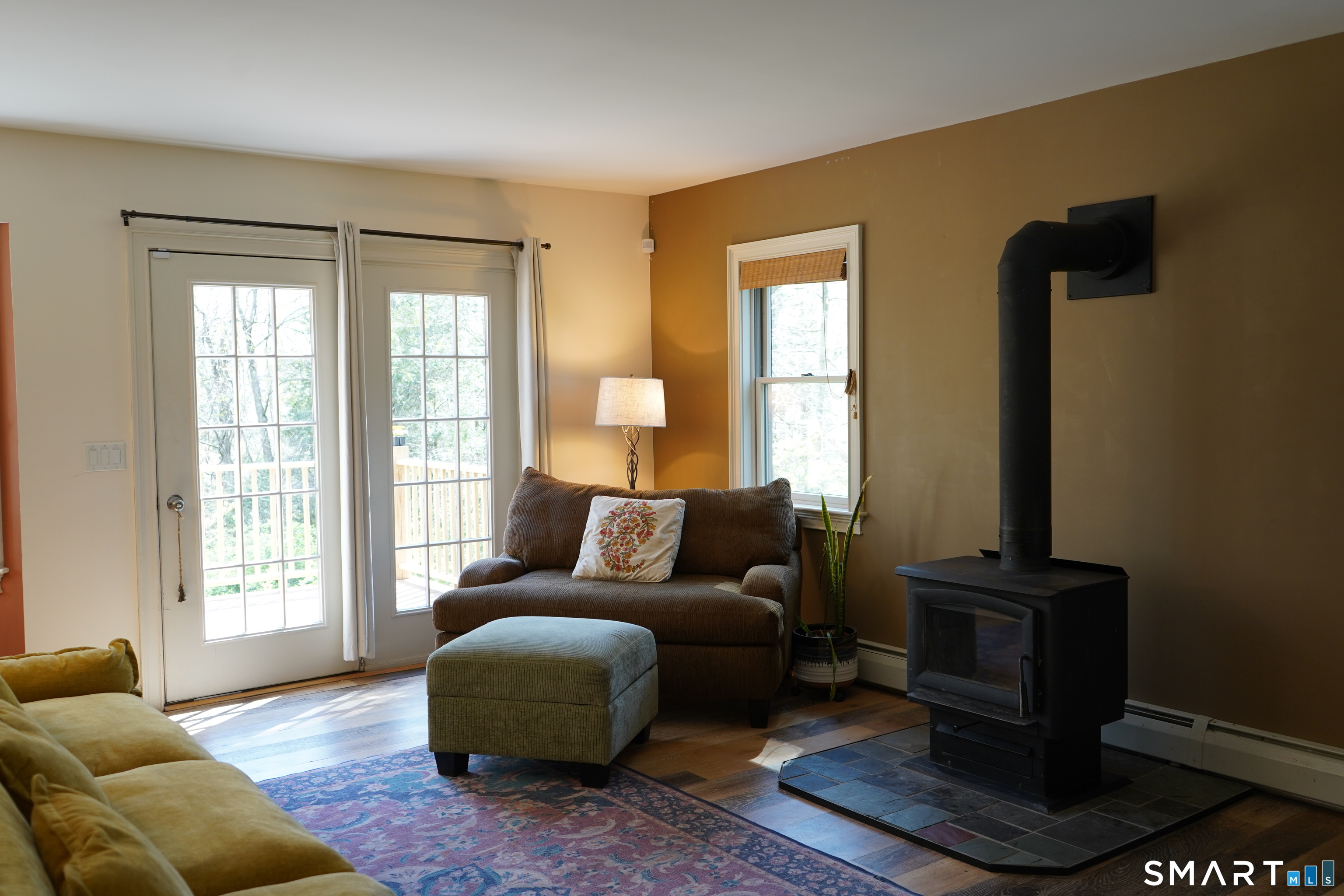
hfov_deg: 61.9
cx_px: 672
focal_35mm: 30
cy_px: 448
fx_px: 1120
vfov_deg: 43.6
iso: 320
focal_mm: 30
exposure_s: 1/60
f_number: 4
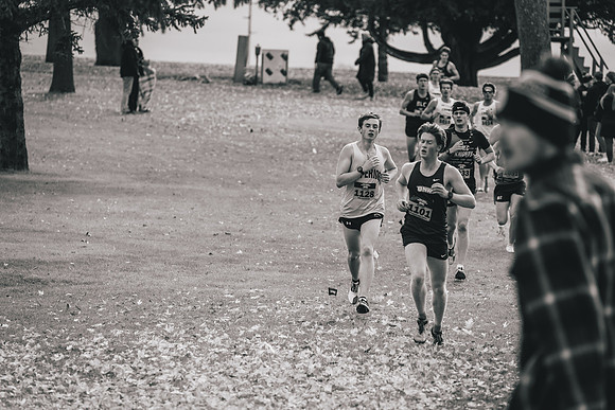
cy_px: 205
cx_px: 308
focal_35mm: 267
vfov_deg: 5.2
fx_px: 4556
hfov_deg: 7.7
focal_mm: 264
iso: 400
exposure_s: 1/1000
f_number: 6.3
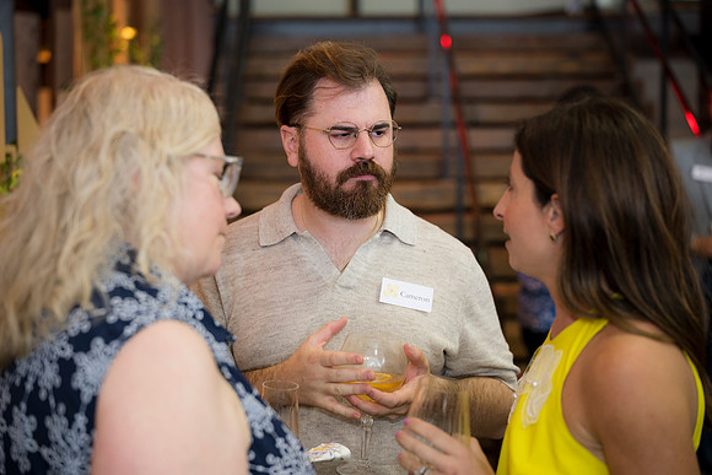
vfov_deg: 24.6
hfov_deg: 36.2
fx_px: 1088
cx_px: 356
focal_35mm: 55
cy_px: 238
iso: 560
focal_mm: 55
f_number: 2.2
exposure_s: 1/160
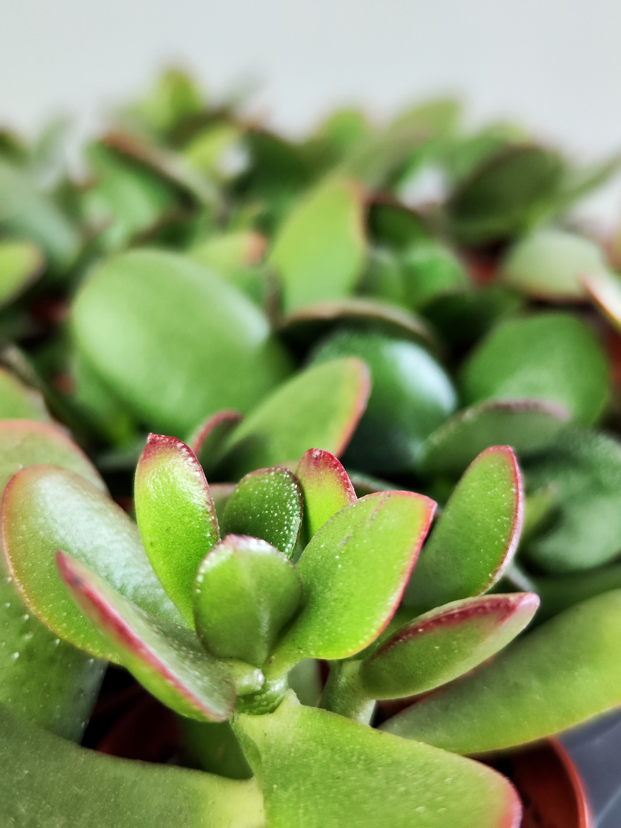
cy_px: 414
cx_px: 310
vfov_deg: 73.9
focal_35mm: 23
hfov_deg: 58.9
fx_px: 550
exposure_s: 1/57.1
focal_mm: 7.01
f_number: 1.69
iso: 1400
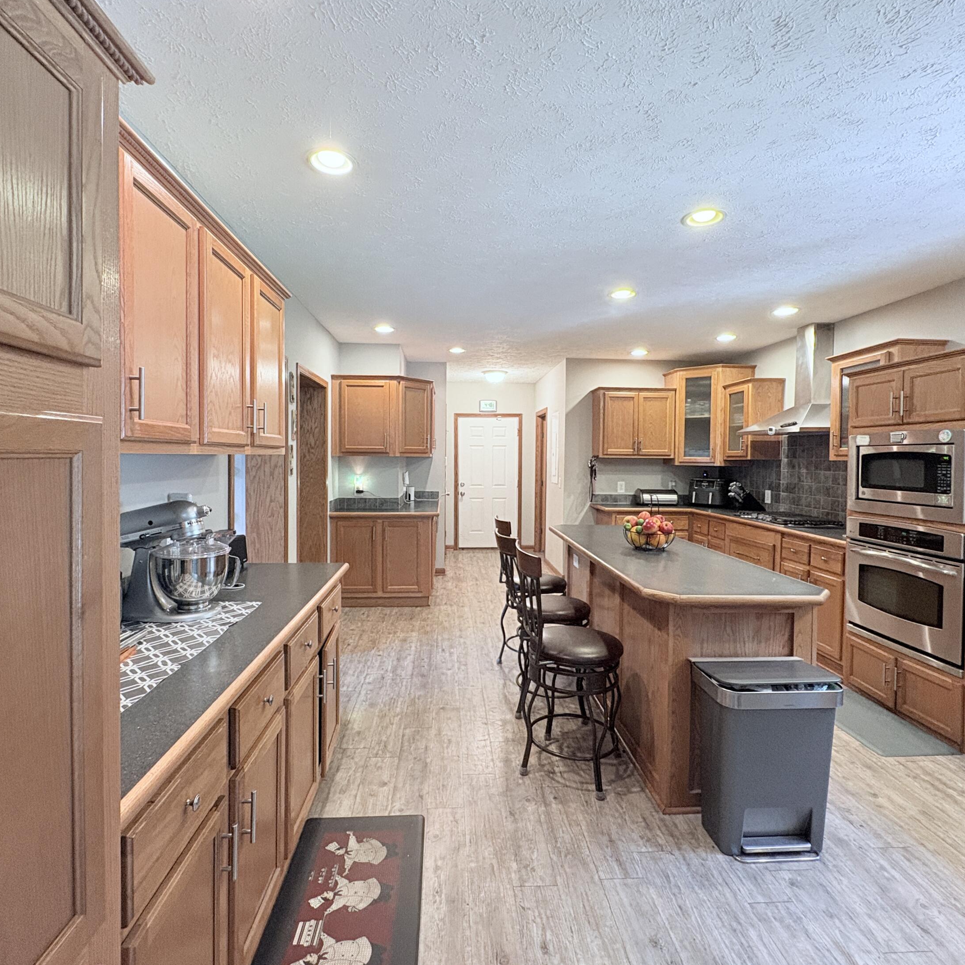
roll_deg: -0.1
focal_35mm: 17
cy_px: 471
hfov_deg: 84.0
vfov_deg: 84.0
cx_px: 475
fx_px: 536
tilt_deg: -1.3
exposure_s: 1/60
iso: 320
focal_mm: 2.22
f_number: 2.2
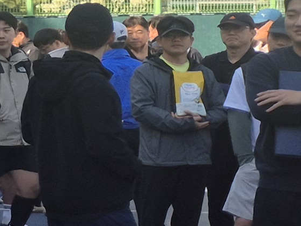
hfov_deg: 8.6
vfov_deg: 9.0
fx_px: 1426
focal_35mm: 164
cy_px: 61
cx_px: -751
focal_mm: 5.4
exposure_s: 1/714
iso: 25
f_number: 1.8
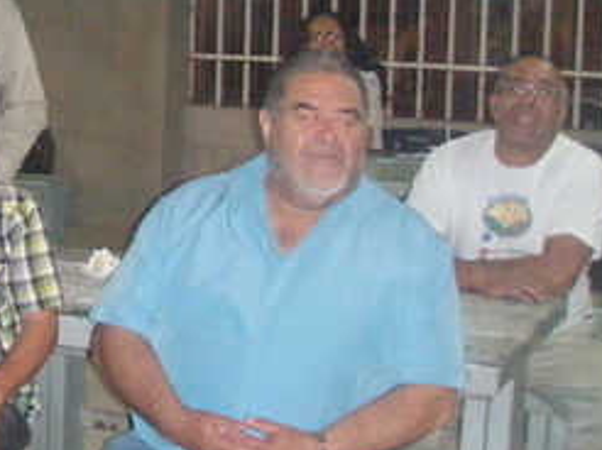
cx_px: -152
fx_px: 1720
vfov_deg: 14.9
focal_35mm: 99
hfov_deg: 18.6
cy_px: 130
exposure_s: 1/30
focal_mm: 6.7
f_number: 3.5
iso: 640
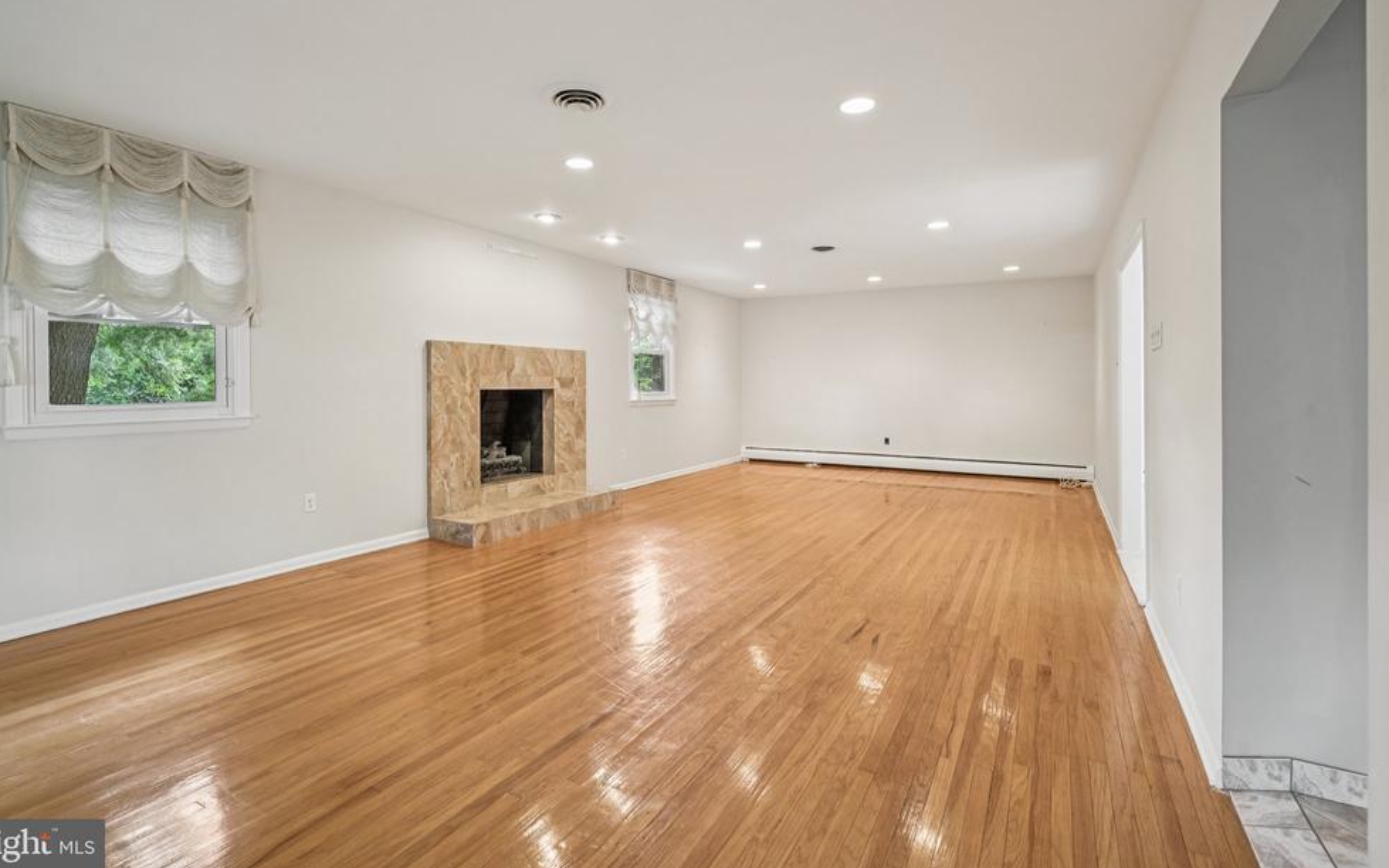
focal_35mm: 16
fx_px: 606
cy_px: 386
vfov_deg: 71.0
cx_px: 674
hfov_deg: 97.8
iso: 400
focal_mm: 15
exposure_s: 1/8
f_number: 8
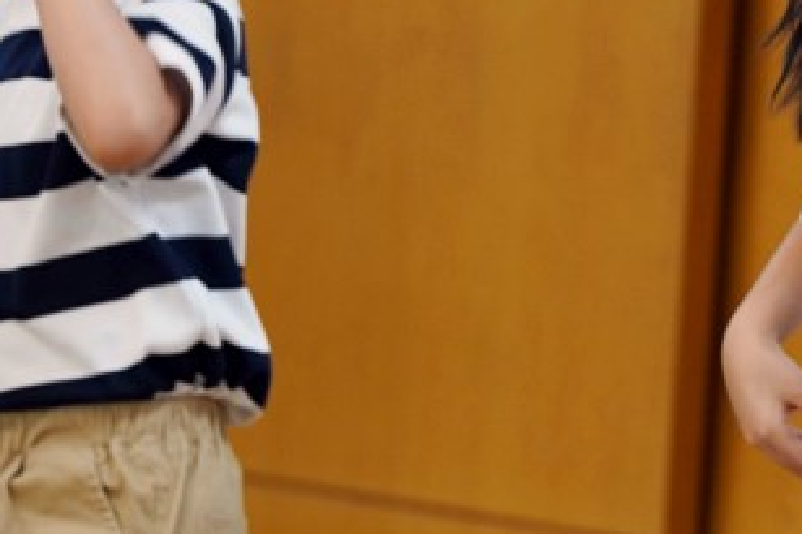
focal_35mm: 585
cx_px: 573
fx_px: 13025
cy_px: 125
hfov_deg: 3.5
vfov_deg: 2.3
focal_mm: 200
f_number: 4
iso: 1250
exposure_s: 1/250
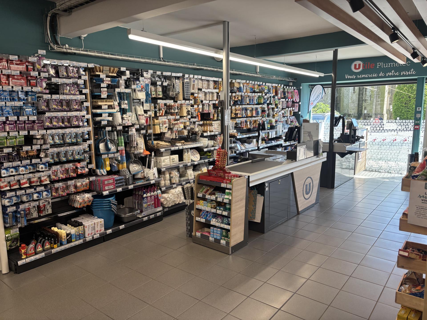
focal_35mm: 26
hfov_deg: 67.3
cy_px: 160
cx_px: 214
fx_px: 321
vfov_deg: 53.1
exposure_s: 1/156
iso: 50
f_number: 1.6
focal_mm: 5.96
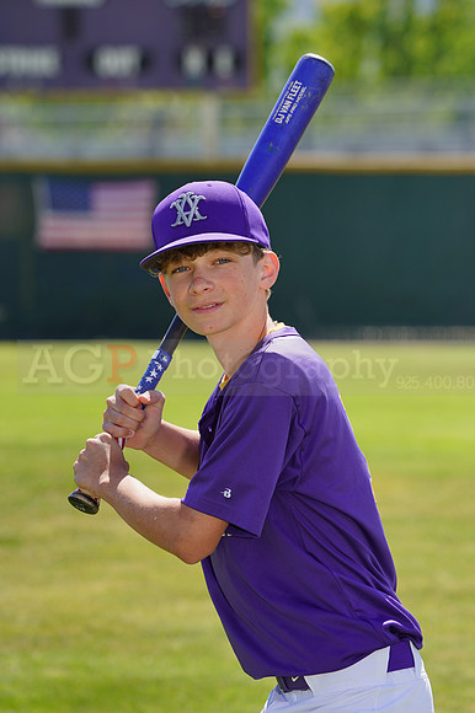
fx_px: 5132
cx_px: 238
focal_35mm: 259
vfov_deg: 8.0
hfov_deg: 5.3
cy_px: 356
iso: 100
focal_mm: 259
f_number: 8
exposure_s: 1/250
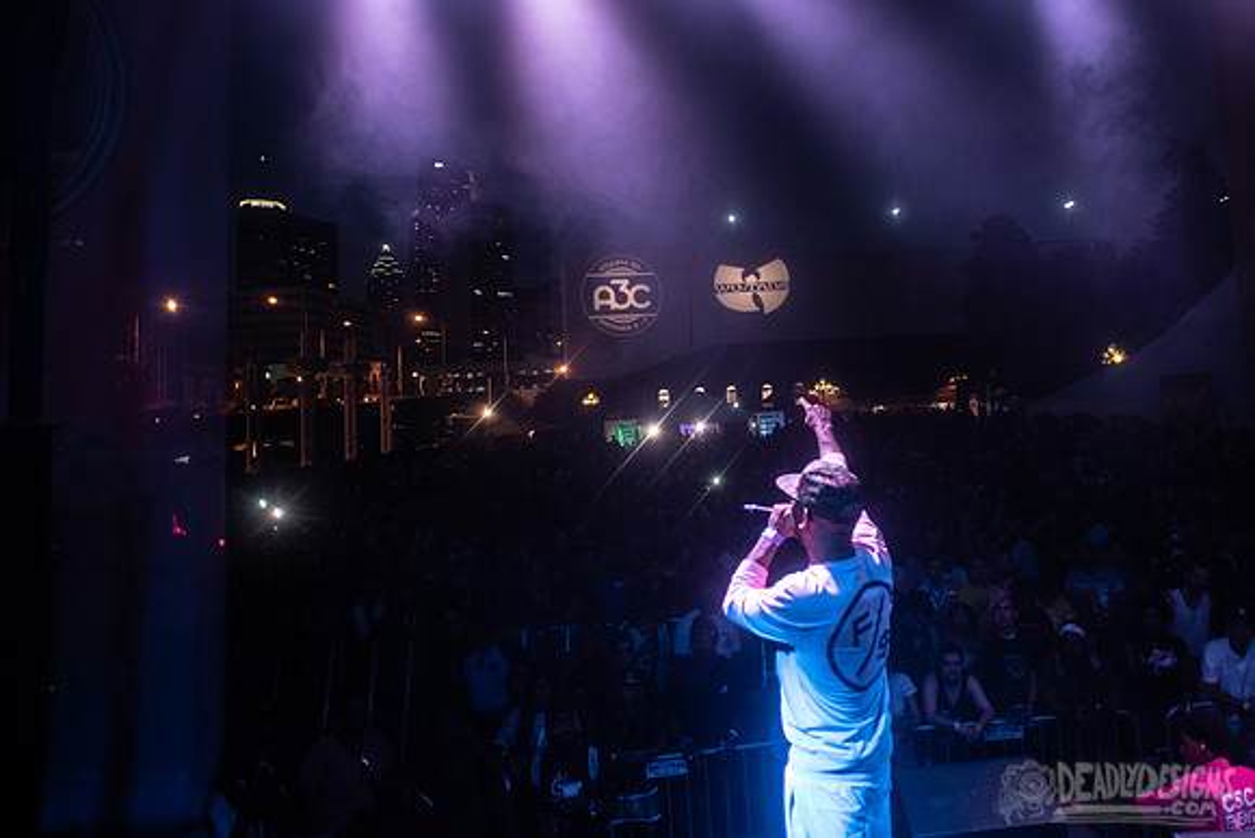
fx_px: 848
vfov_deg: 52.1
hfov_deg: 72.1
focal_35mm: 24
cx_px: 763
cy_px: 328
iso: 800
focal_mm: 20
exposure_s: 1/100
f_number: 3.5
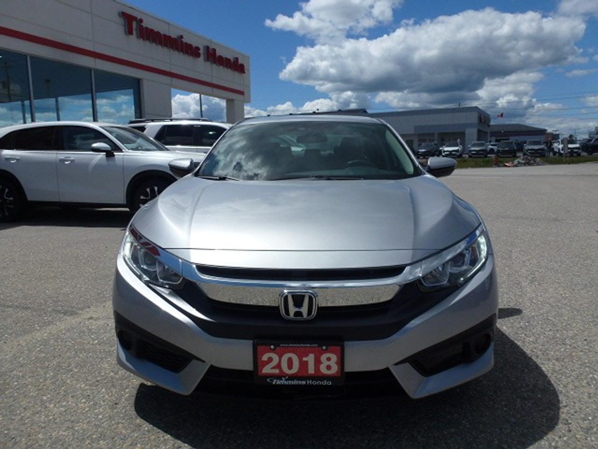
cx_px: 299
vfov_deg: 56.8
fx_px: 415
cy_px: 224
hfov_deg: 71.6
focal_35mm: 24
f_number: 4
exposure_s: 1/2000
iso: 100
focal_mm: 4.3
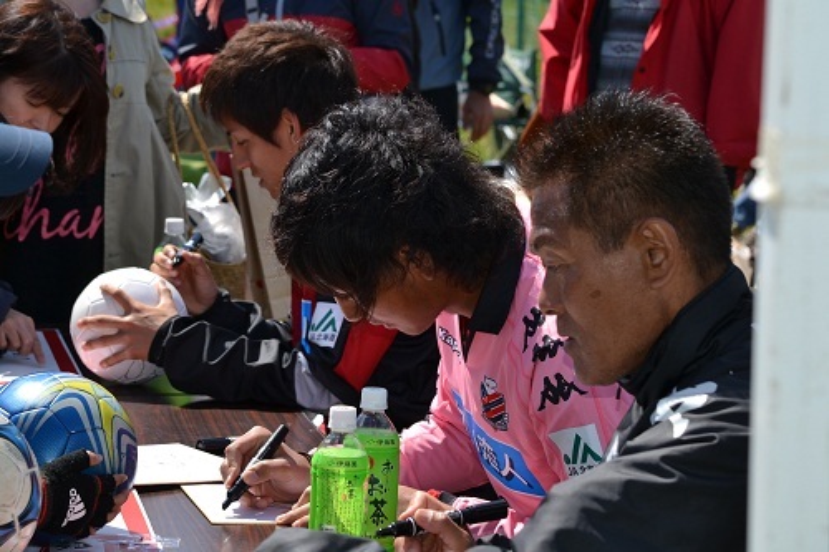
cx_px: 414
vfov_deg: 10.7
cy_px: 276
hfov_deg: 16.1
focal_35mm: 128
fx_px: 2935
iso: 100
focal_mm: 85
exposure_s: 1/200
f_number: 8
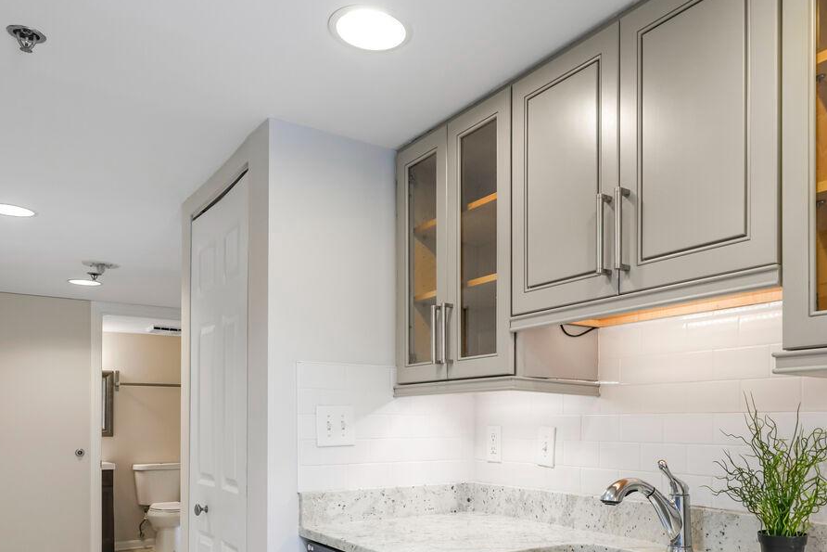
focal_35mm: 32
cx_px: 519
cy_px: 411
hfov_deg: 58.0
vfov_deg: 40.1
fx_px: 734
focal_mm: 16.5
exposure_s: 1/8
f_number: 8
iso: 200
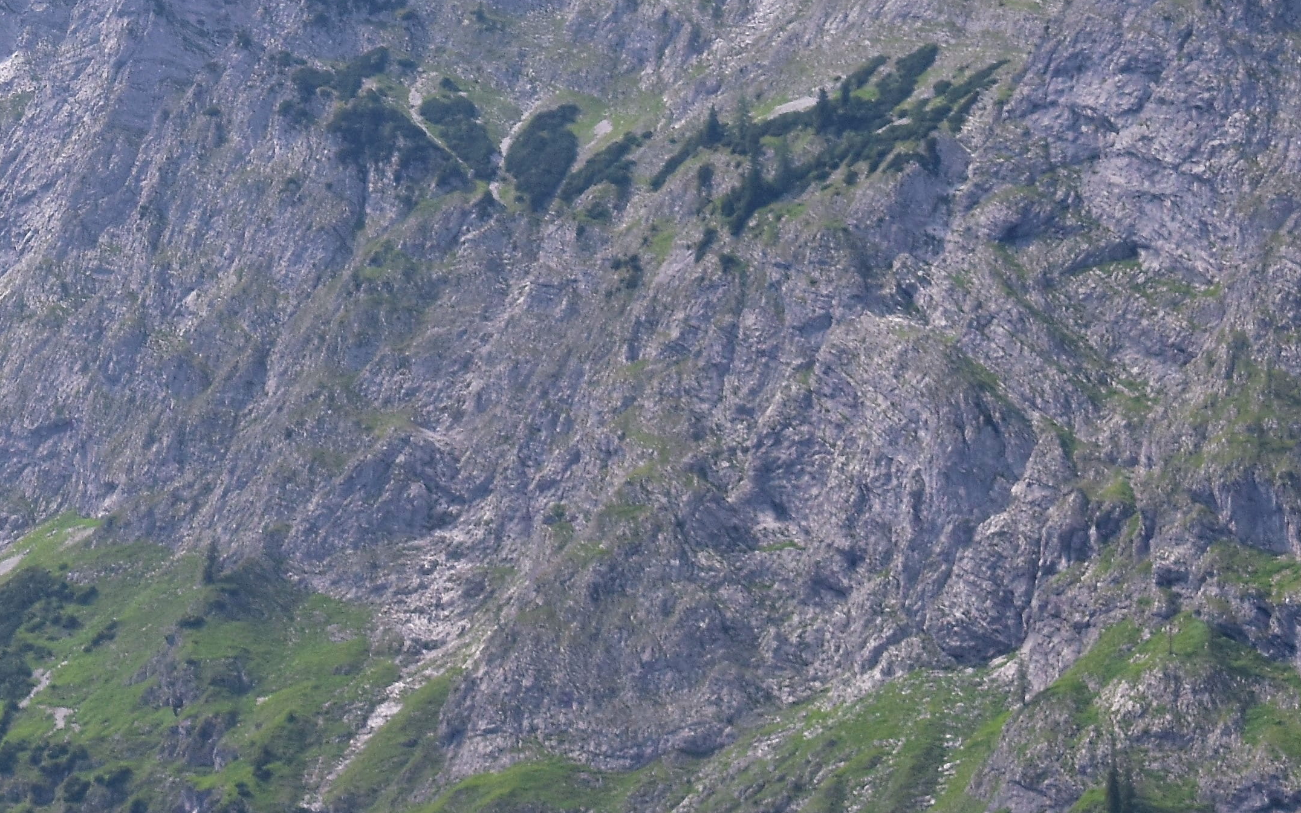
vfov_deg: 7.3
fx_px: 6347
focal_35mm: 179
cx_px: -403
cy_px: -210
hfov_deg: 11.4
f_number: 11
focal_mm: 42
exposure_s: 1/500
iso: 360
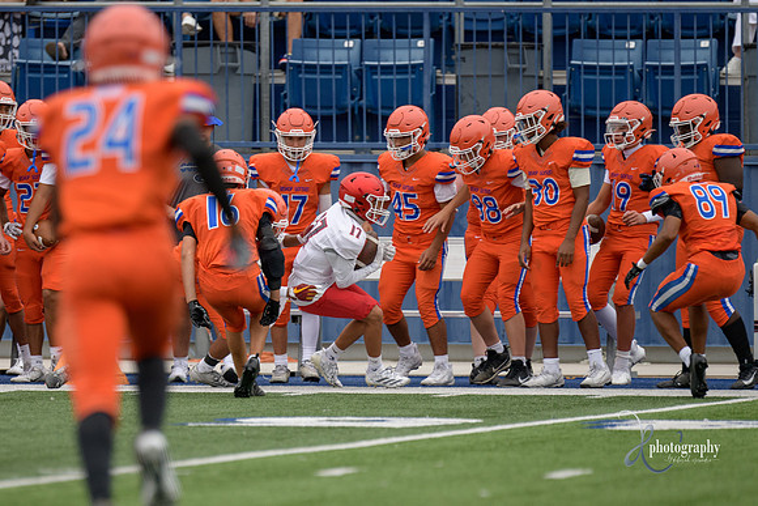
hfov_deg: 4.8
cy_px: 356
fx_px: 9051
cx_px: 228
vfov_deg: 3.2
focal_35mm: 430
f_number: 2.8
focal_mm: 270
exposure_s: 1/800
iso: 360
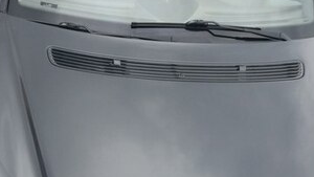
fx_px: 558
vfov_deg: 17.2
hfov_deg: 31.0
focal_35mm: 67
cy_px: 214
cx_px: 85
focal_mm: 3.7
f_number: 1.9
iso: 64
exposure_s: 1/352
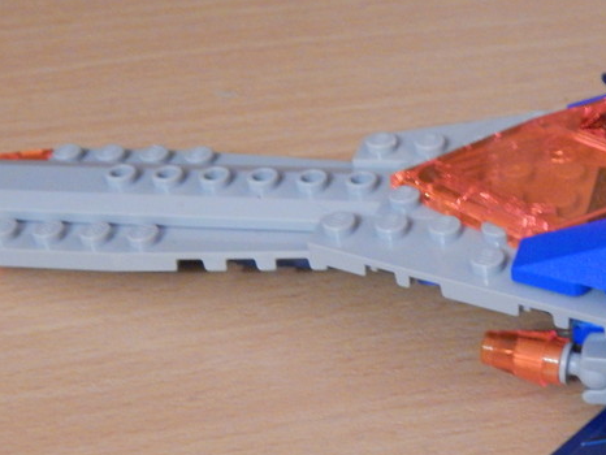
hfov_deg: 23.3
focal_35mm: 83
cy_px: 309
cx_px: 458
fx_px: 1454
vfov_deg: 17.7
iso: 800
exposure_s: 1/2.5
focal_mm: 7.7
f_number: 3.6
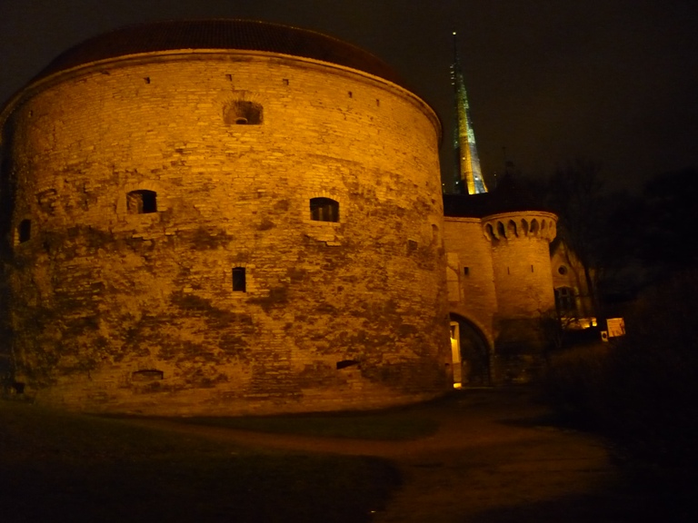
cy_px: 262
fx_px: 665
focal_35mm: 33
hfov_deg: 55.4
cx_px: 349
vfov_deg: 42.9
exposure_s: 1/8
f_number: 2.8
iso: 800
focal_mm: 5.5
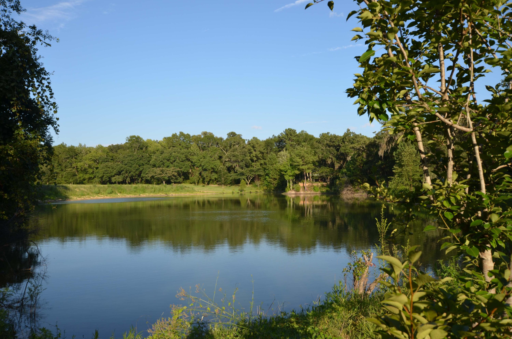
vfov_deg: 43.4
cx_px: 256
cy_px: 170
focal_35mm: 30
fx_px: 426
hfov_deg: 62.0
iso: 125
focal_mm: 20
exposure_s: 1/250
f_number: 8
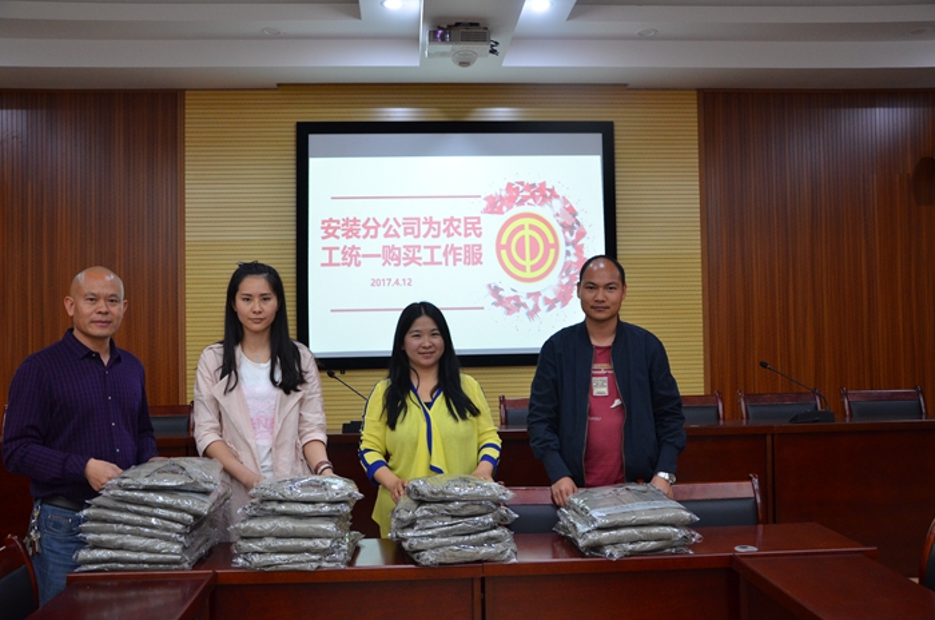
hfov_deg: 57.3
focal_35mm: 33
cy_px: 310
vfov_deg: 39.8
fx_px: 856
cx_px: 468
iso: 1000
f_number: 4.5
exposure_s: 1/80
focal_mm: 22
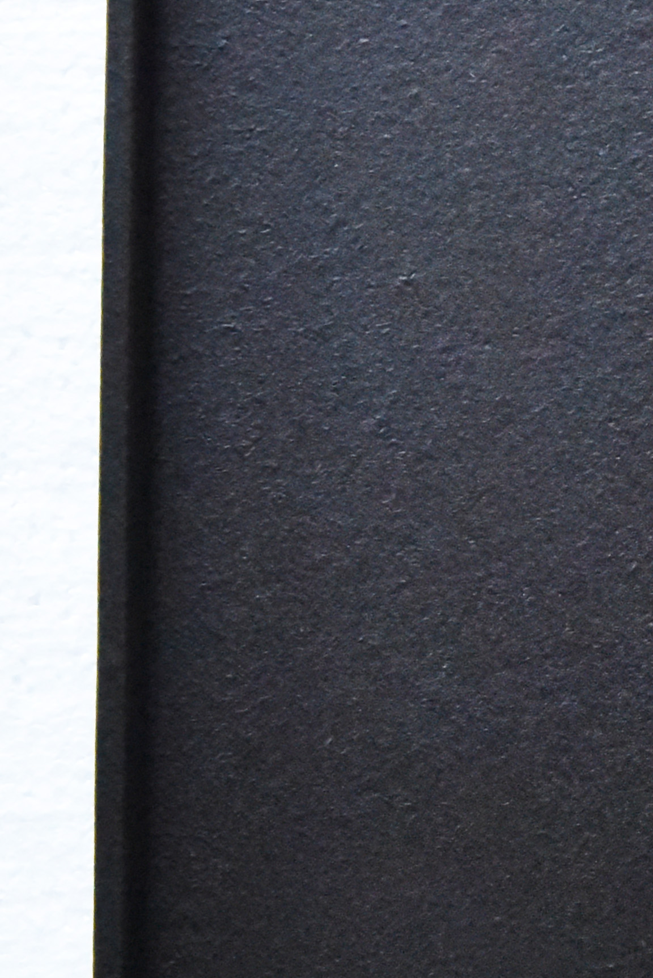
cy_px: 721
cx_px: 1088
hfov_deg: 9.1
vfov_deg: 14.1
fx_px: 3942
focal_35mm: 145
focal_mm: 34
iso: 10000
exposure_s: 1/1600
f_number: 16
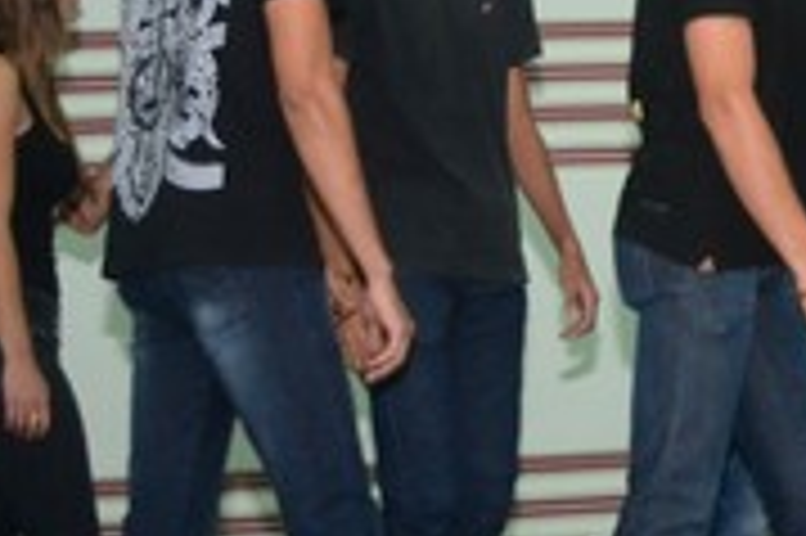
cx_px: 838
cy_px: 221
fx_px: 2958
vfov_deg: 10.3
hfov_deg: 15.2
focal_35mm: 132
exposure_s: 1/160
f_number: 4.2
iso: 1600
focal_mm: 35
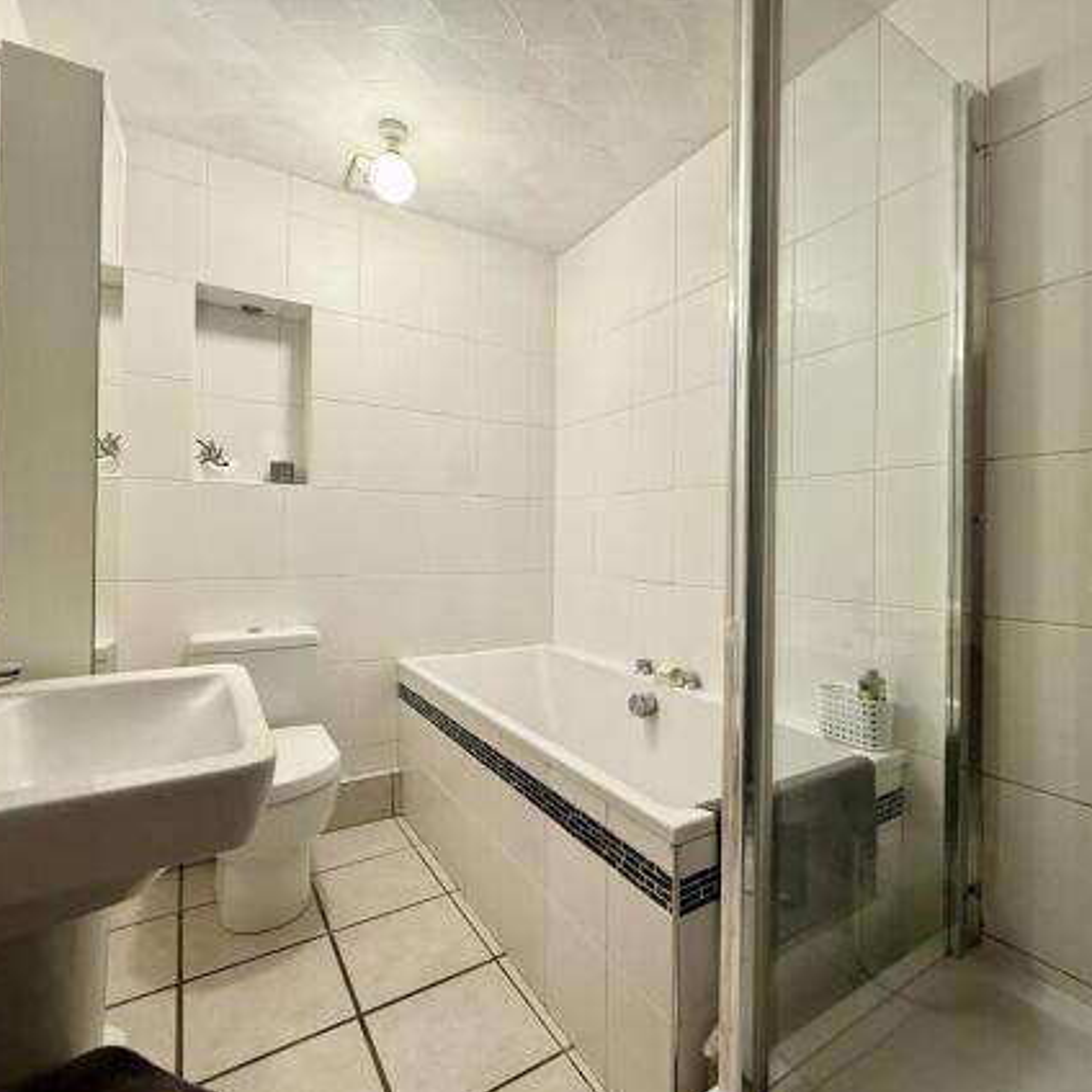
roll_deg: -1.1
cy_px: 540
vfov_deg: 84.0
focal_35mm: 17
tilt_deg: +0.4
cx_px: 594
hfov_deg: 83.8
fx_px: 607
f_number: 2.2
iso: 160
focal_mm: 2.22
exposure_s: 1/99
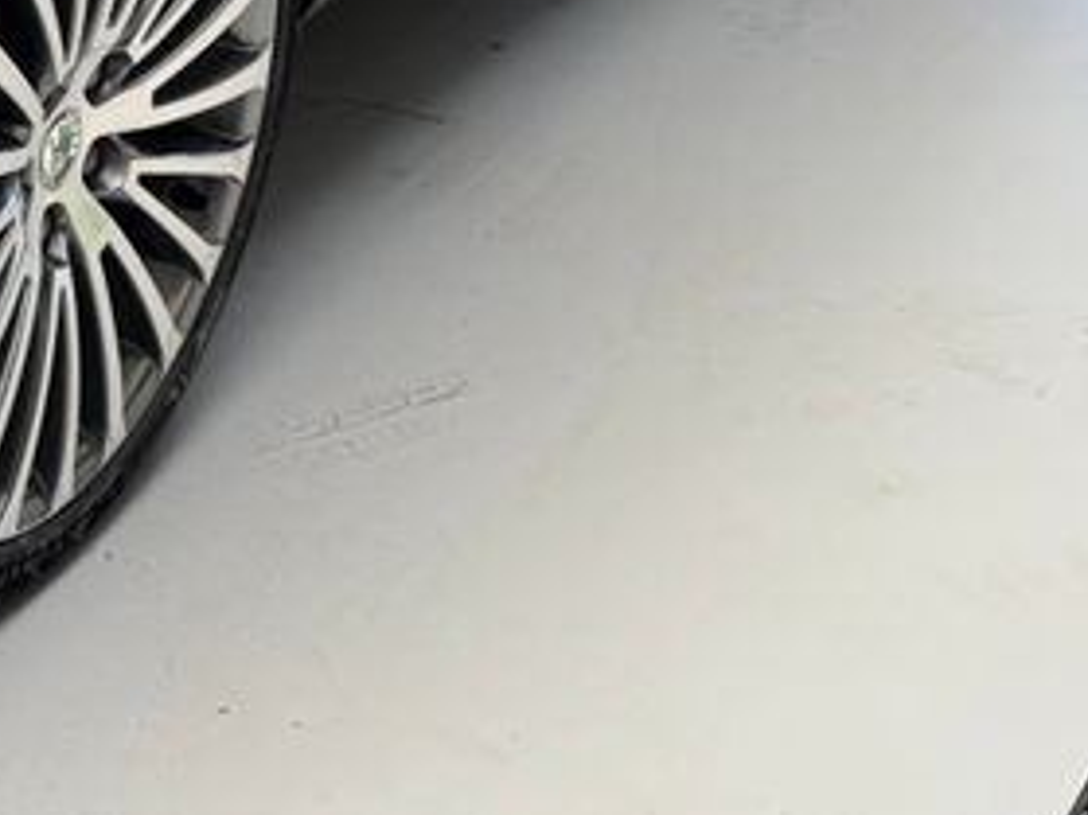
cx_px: -686
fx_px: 2765
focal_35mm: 88
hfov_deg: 18.7
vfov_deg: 15.4
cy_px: -437
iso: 250
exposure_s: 1/60
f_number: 1.78
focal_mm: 6.76
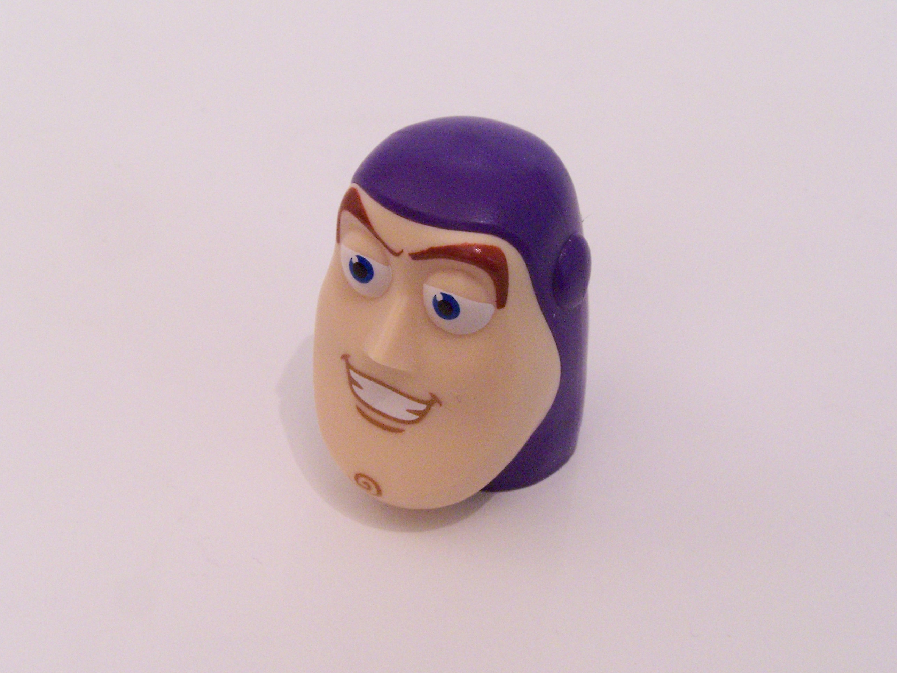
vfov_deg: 21.9
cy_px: 336
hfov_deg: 29.0
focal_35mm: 67
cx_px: 448
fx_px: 1736
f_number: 8
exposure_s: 1/4
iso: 400
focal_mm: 11.1
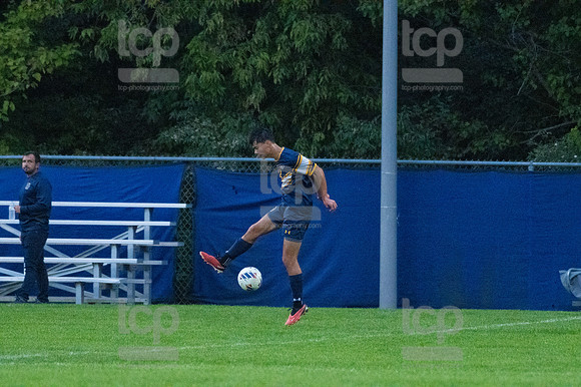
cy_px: 194
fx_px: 6774
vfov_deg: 3.3
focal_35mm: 420
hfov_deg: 4.9
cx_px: 290
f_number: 5.6
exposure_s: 1/2000
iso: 6400
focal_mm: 280
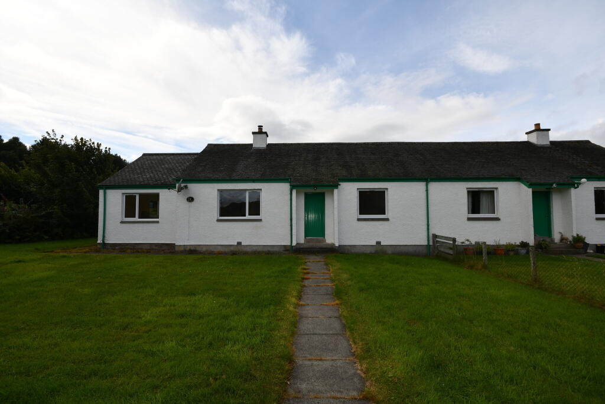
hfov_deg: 100.4
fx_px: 252
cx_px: 302
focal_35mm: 15
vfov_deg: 77.3
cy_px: 202
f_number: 9
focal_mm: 10
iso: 100
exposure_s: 1/250
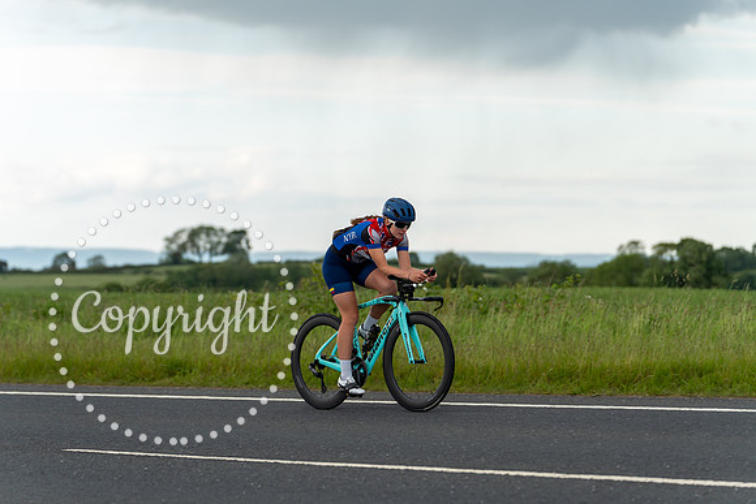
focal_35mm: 114
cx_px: 378
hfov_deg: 17.9
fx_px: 2394
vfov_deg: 12.0
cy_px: 252
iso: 250
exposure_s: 1/500
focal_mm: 114
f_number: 3.2
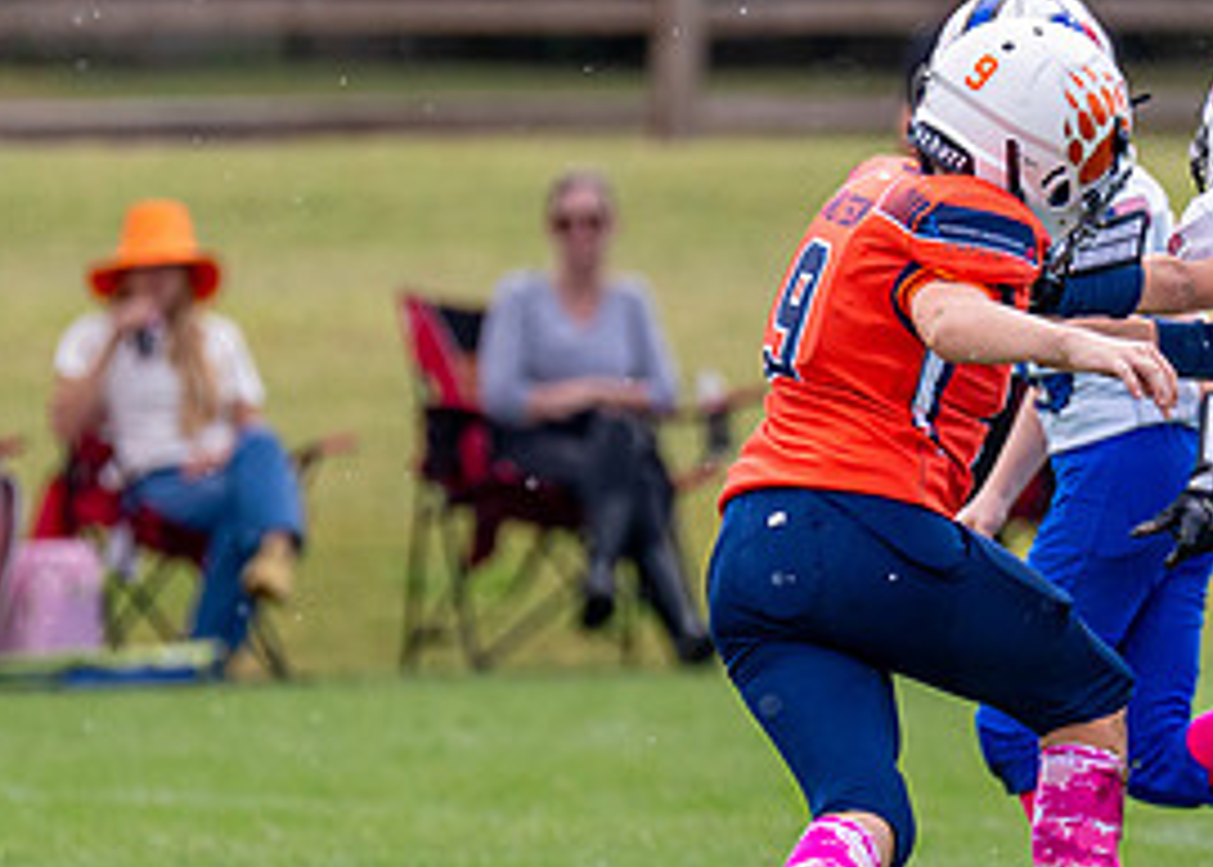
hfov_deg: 2.6
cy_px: 490
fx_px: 26671
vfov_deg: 1.9
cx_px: 1154
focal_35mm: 774
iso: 400
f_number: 2.8
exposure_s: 1/3200
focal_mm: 200
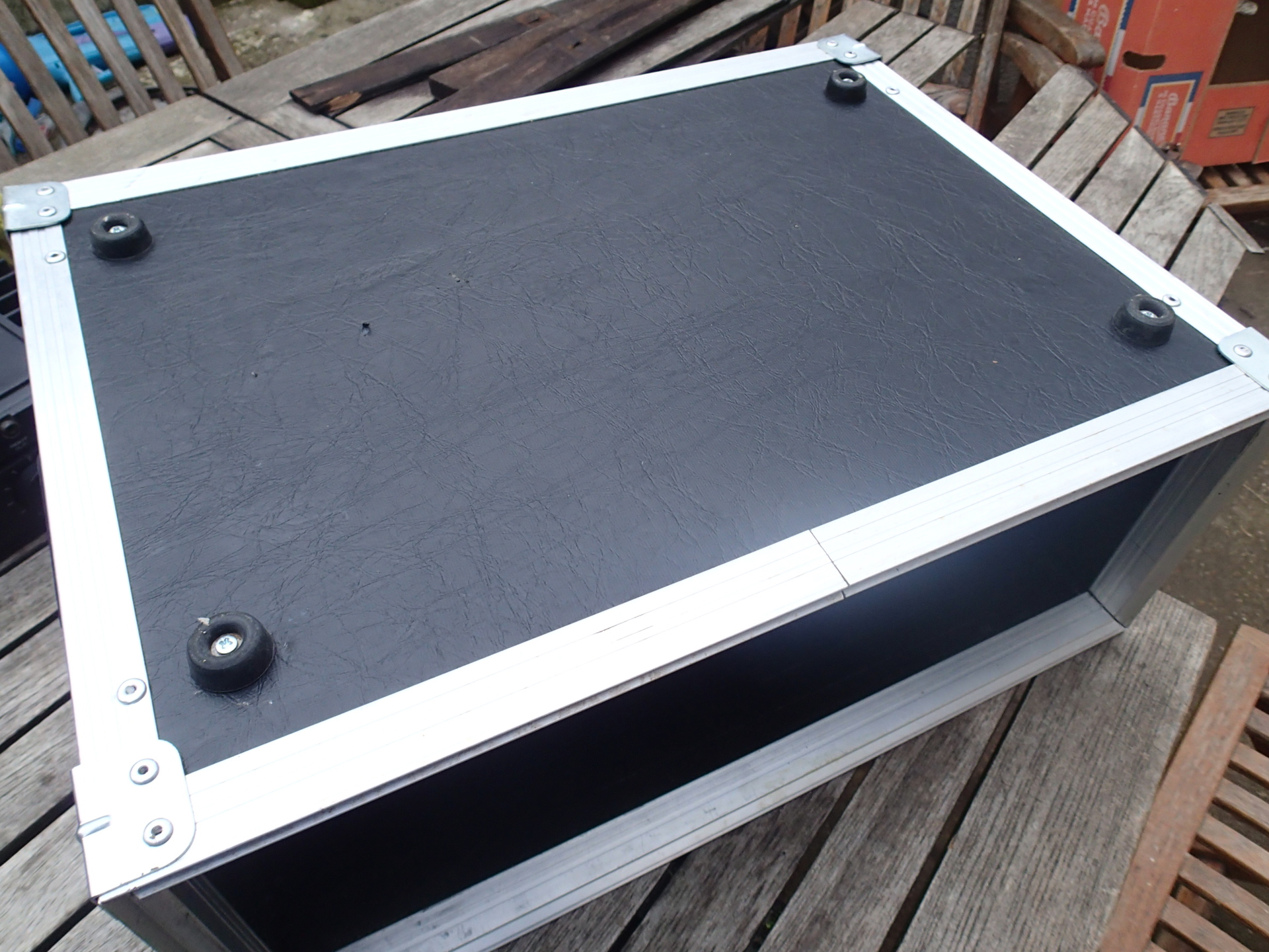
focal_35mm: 25
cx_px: 634
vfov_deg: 54.9
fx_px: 916
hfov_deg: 69.4
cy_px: 476
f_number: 2.8
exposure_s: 1/60
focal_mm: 4.5
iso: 200
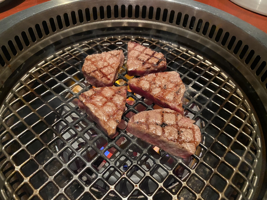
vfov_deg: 53.1
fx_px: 201
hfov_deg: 67.3
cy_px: 100
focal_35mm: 26
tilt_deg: -52.6
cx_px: 134
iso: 640
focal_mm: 4.25
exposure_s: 1/30
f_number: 1.8
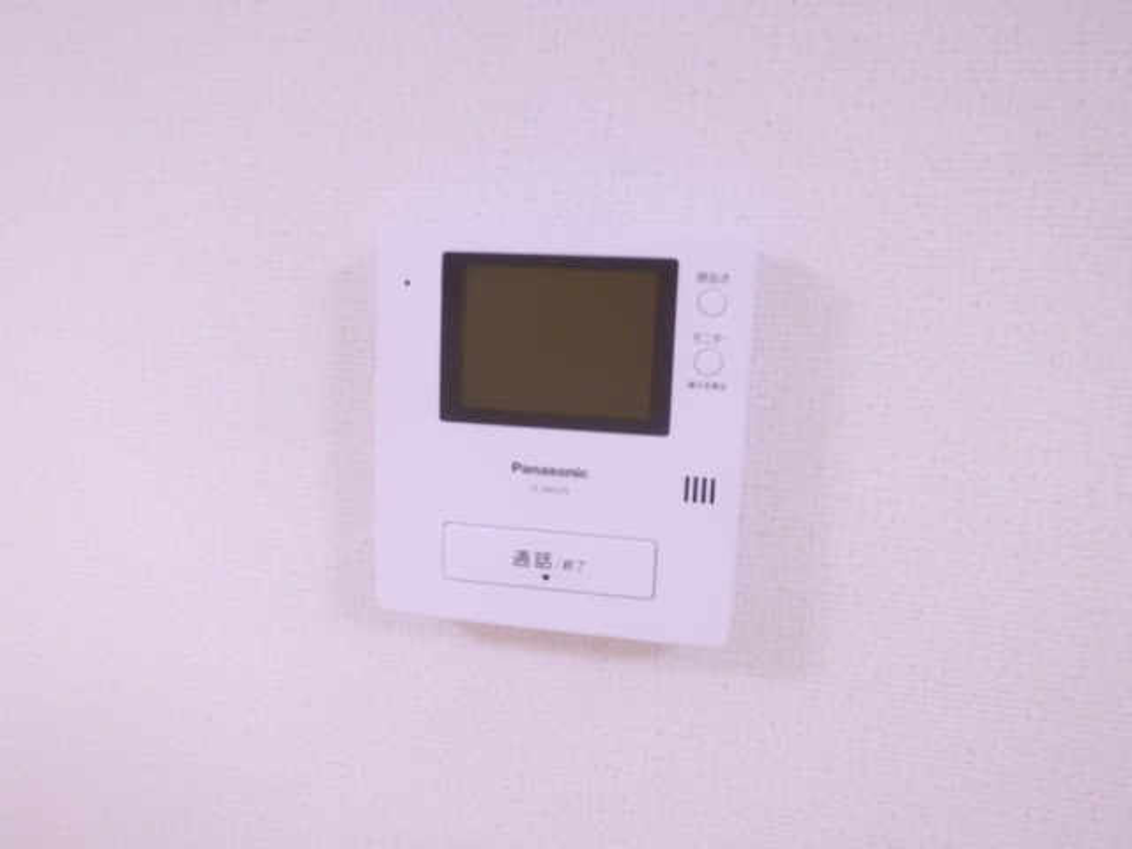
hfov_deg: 67.3
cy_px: 424
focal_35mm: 26
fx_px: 850
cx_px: 566
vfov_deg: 53.1
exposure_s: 1/80
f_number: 2.8
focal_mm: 4.7
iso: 400
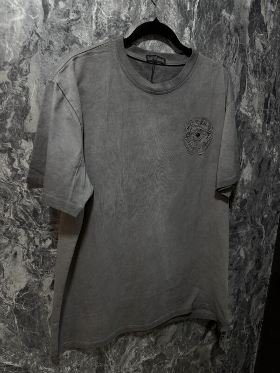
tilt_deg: -15.9
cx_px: 140
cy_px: 186
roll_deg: -1.7
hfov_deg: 56.8
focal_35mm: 24
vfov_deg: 71.6
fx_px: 259
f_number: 1.78
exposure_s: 1/60
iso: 250
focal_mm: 6.76
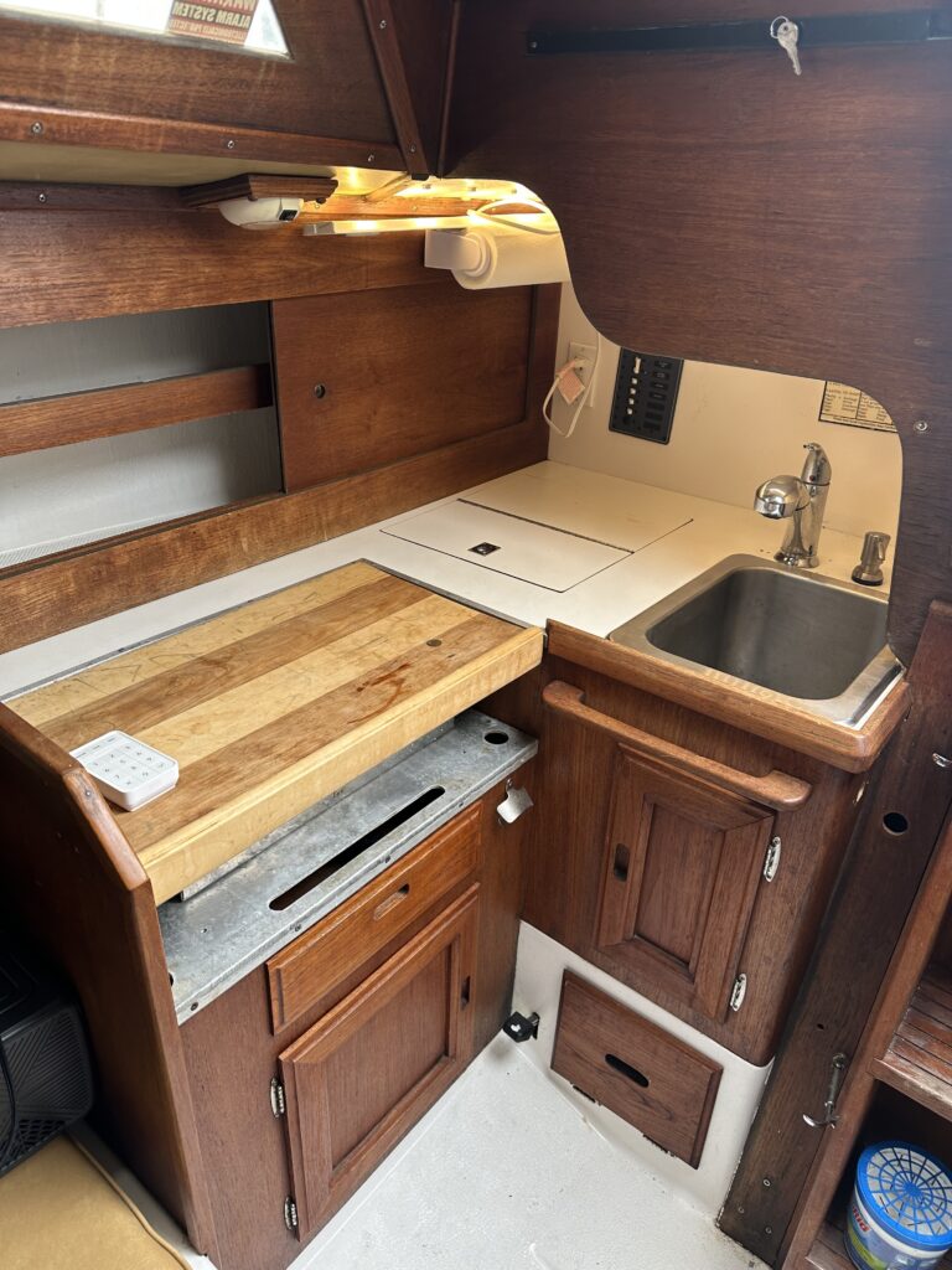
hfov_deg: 56.8
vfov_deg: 71.6
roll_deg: -0.9
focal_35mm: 24
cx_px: 476
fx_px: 880
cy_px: 635
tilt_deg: -26.8
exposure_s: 1/121
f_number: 1.78
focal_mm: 6.86
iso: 100
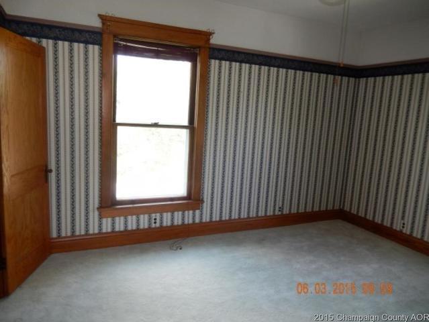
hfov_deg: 69.4
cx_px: 214
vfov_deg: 54.9
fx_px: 310
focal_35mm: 25
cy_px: 161
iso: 125
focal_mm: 4.5
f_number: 3.4
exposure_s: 1/30
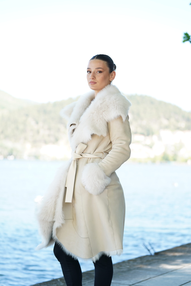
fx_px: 557
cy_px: 143
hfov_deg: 19.5
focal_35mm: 70
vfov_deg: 28.8
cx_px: 96
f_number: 2.8
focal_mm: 70
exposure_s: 1/250
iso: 160
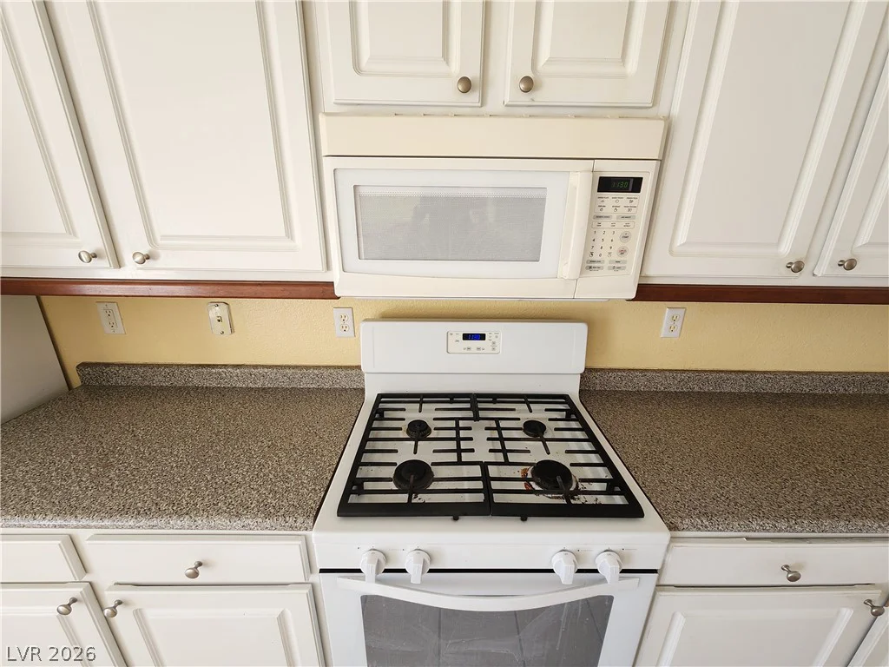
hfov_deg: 106.2
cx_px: 444
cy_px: 334
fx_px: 334
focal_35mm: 13
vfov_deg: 89.9
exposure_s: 1/60
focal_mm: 2.2
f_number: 2.2
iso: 50
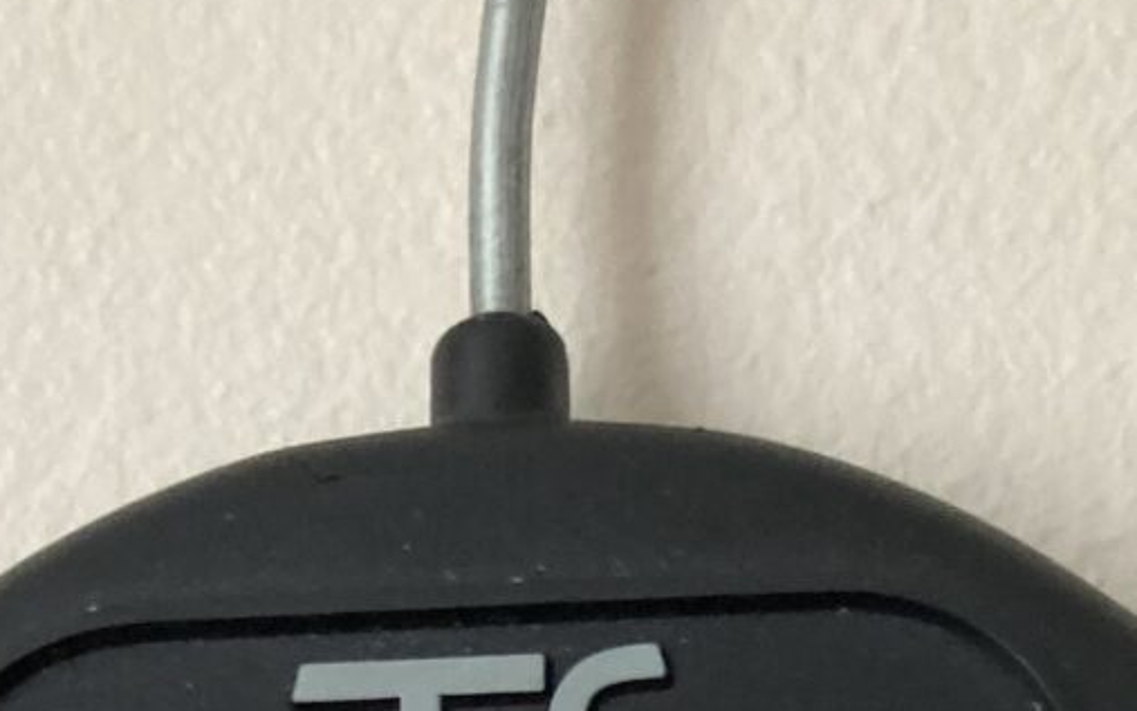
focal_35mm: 120
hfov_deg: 17.4
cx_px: 509
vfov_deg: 8.8
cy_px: 2191
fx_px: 3719
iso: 125
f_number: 1.8
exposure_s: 1/60
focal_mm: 3.99
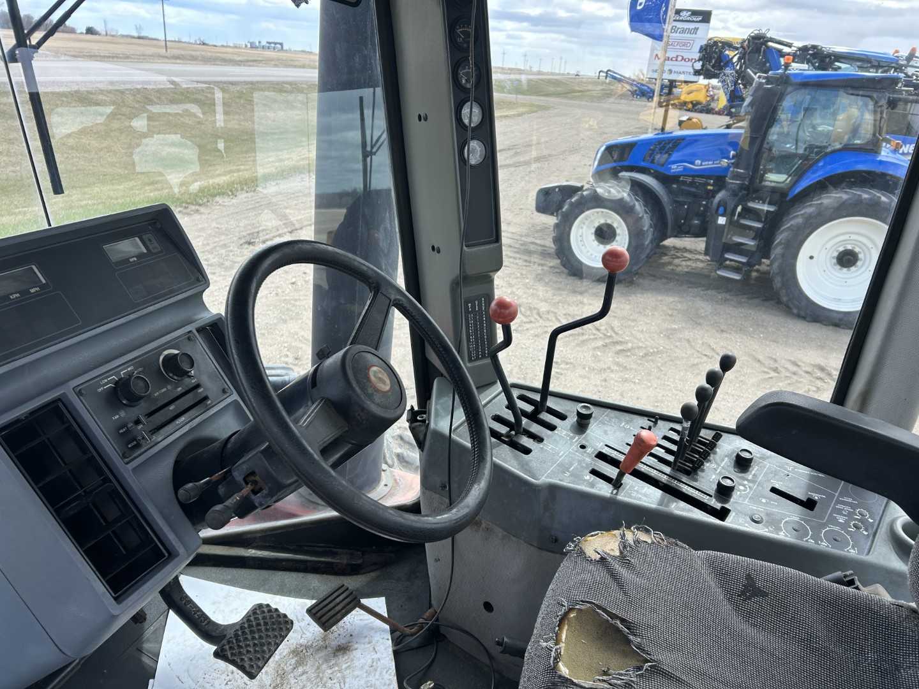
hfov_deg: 67.3
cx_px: 460
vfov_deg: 53.1
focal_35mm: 26
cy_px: 344
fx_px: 690
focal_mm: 5.7
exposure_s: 1/880
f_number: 1.5
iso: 50
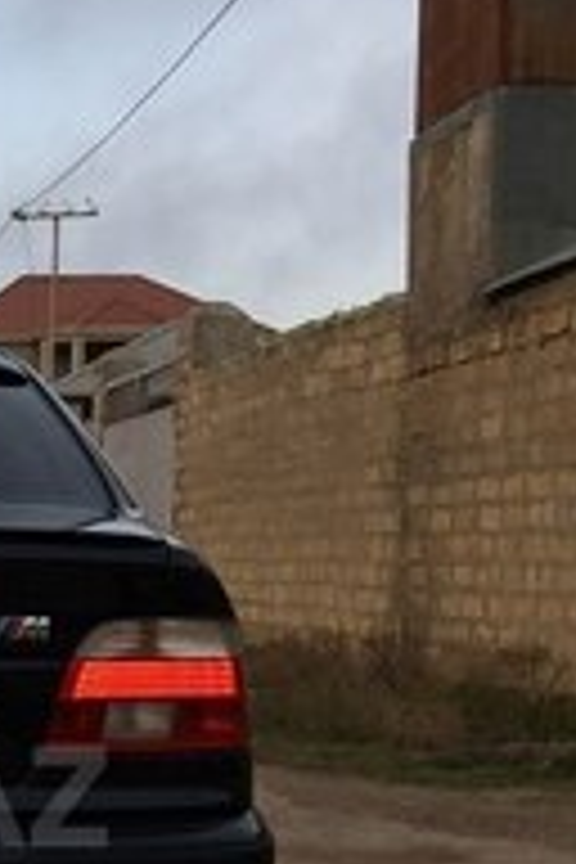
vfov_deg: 25.1
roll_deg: +1.1
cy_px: 796
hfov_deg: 16.3
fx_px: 1872
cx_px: -238
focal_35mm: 78
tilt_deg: -7.4
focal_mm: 4.15
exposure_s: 1/172
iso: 32
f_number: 2.2
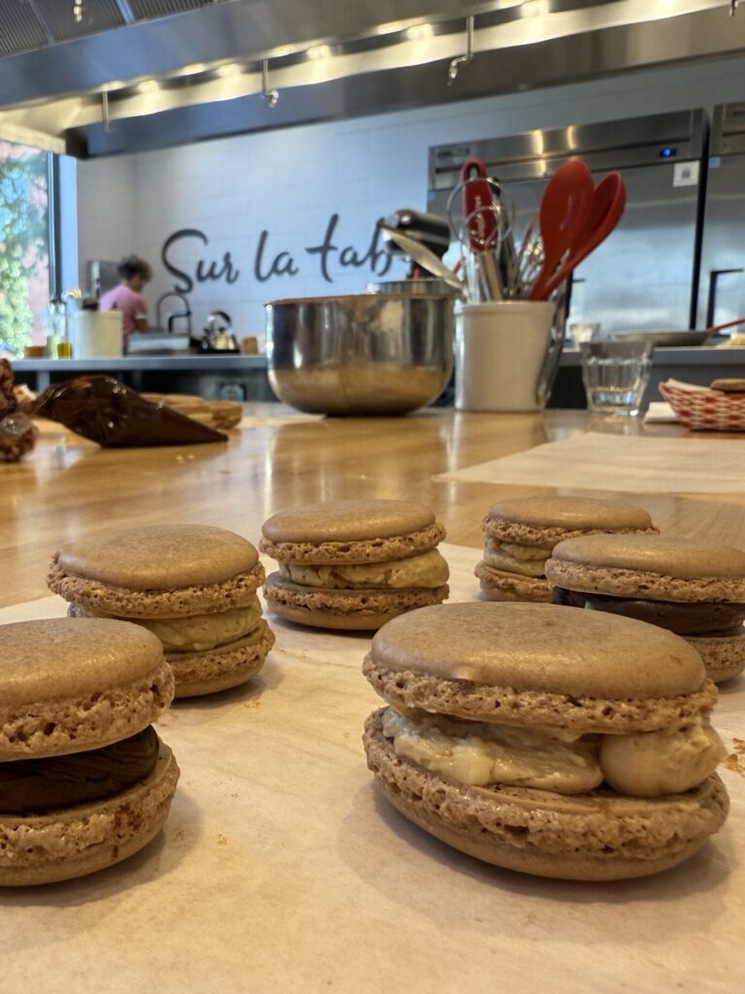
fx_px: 689
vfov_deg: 71.6
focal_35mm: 24
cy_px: 497
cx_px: 372
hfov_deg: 56.8
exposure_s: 1/120
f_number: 2.2
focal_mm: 2.22
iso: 100
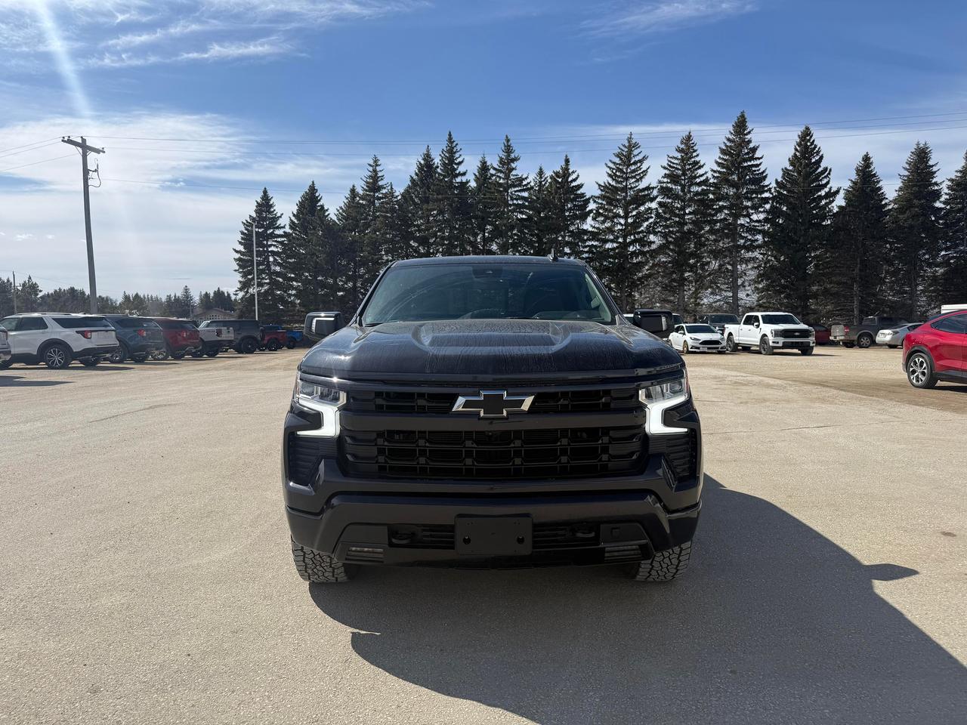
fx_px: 670
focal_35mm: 24
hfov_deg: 71.6
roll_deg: -0.1
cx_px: 484
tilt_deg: -3.7
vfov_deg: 56.8
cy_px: 362
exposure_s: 1/7353
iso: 80
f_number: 1.78
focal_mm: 6.76
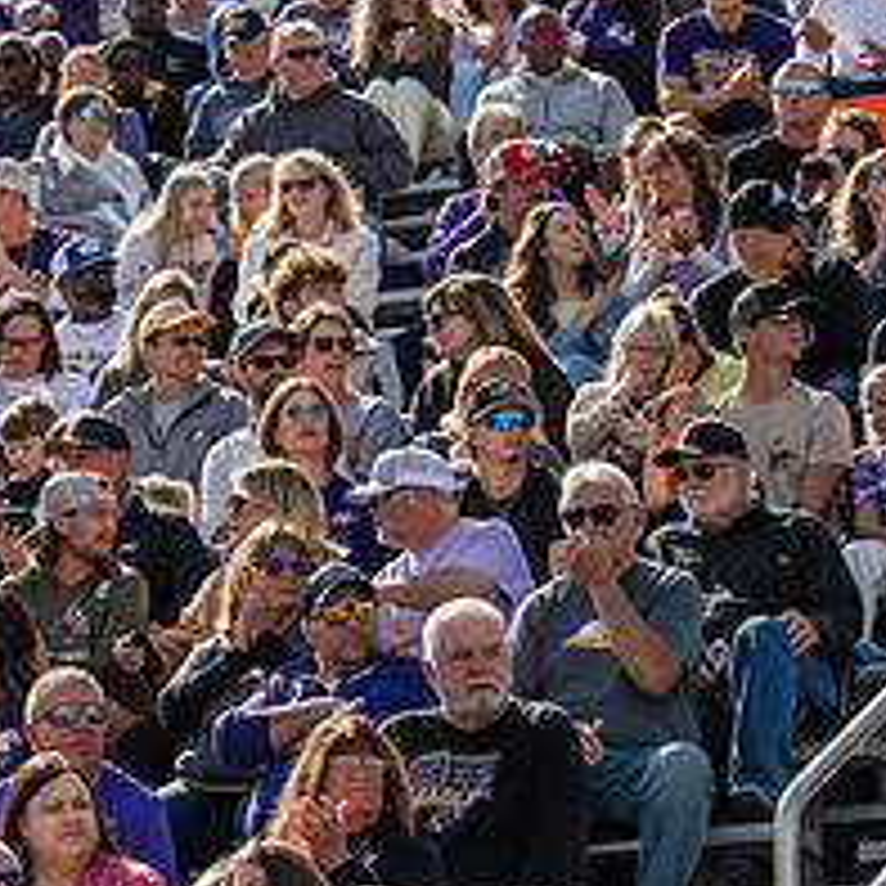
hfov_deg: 8.0
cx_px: -288
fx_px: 6226
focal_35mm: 215
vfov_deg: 8.1
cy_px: 627
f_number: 3.2
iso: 64
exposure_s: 1/500
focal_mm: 86
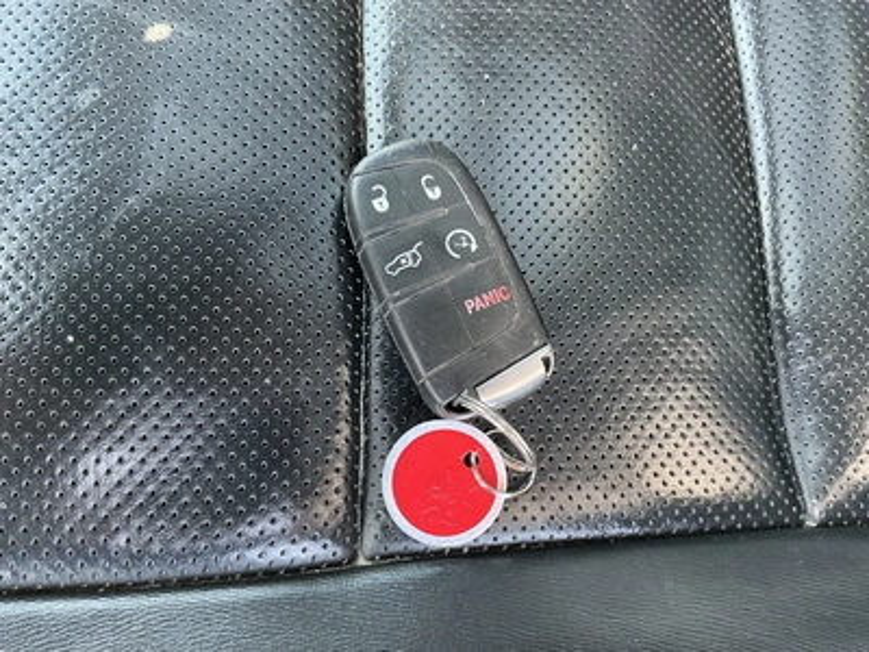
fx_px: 703
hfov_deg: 63.4
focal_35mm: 28
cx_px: 434
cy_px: 326
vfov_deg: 49.7
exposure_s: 1/60
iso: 160
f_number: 1.8
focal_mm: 3
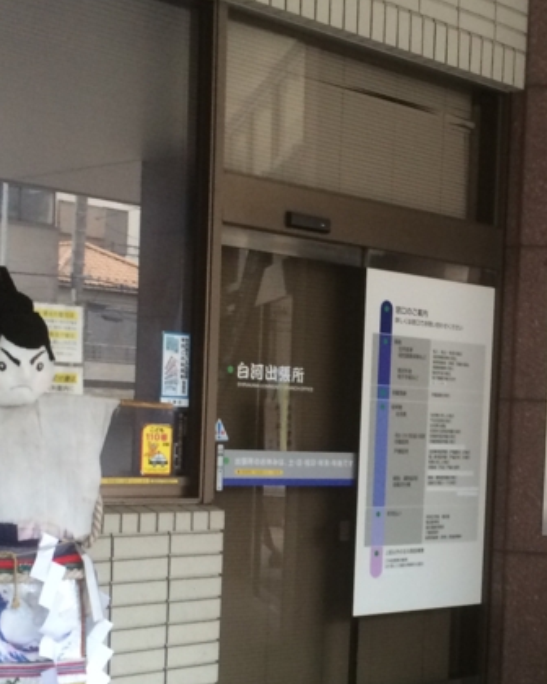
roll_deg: -0.8
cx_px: 446
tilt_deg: -2.4
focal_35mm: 69
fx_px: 1396
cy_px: 493
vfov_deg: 27.2
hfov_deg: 21.9
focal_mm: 4.15
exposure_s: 1/30
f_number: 2.2
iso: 100
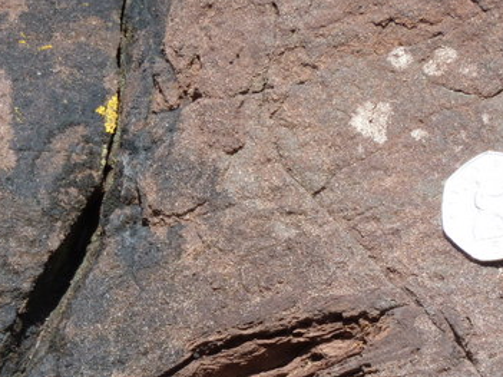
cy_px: 307
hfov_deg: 4.2
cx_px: 212
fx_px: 6885
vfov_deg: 3.1
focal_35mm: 474
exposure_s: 1/250
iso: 80
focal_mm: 42.6
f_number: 4.7
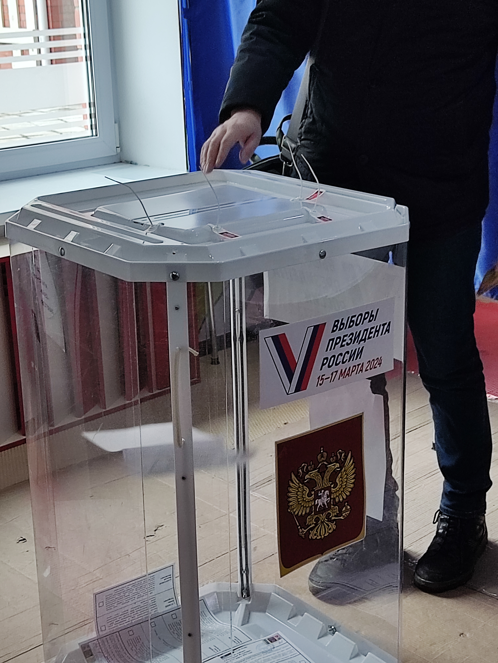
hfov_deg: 24.4
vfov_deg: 32.2
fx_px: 1151
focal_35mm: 60
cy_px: 332
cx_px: 249
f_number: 1.79
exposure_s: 1/50
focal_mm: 4.74
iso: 84
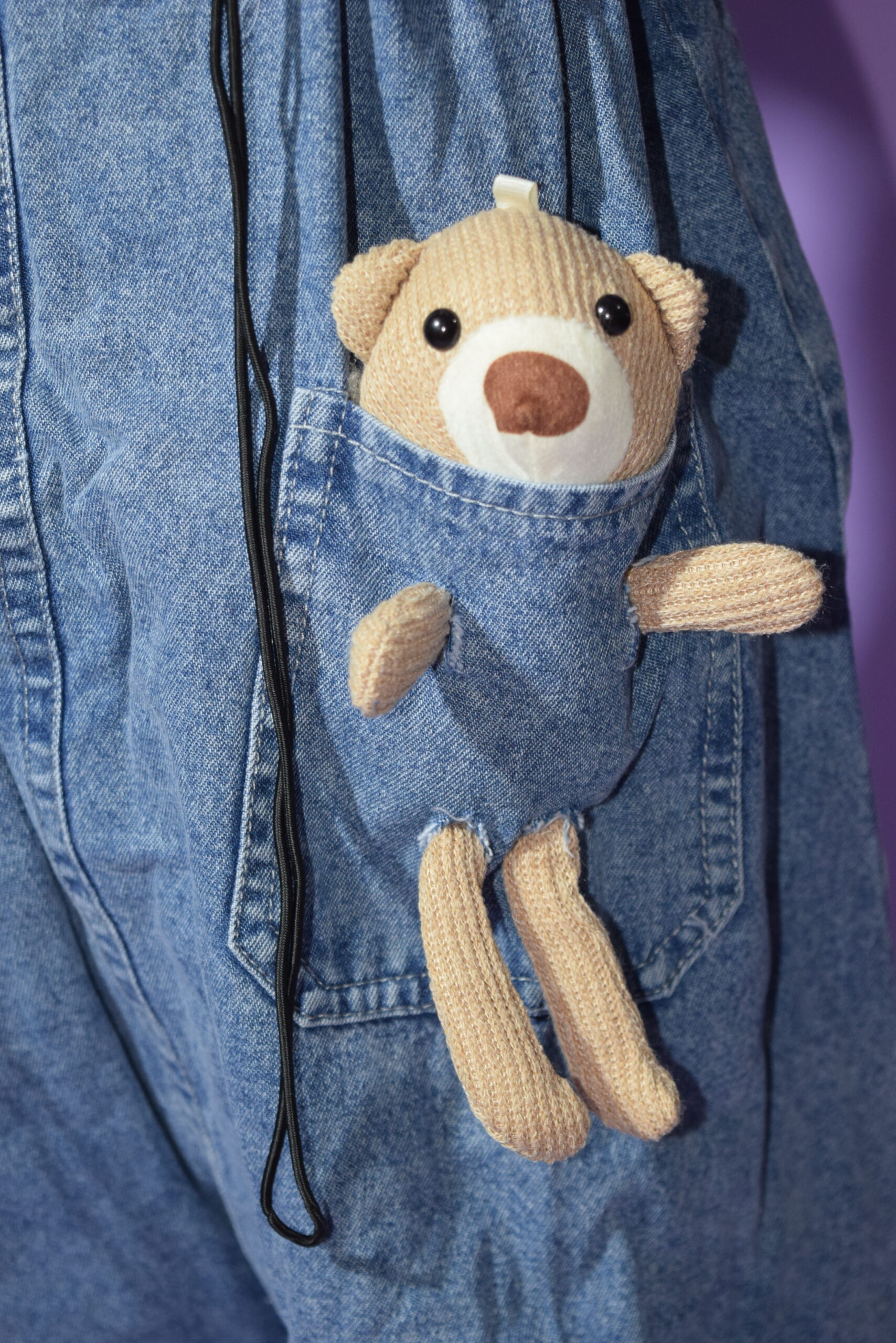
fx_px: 2910
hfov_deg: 17.5
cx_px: 448
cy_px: 672
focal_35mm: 78
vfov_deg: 26.0
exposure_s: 1/100
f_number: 5.6
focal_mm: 52
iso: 800
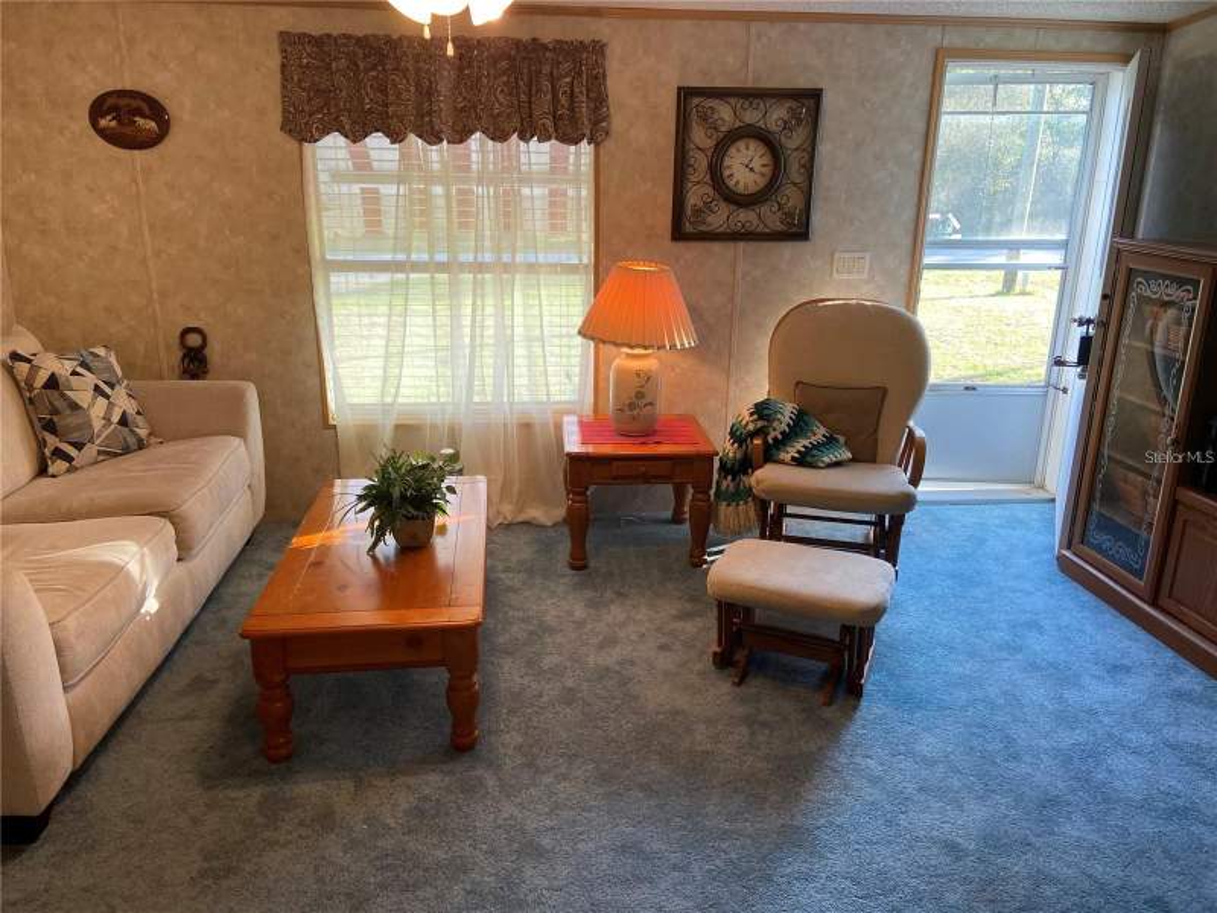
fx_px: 914
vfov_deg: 53.1
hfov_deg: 67.3
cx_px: 608
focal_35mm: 26
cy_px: 456
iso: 100
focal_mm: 4.25
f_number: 1.8
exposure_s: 1/120
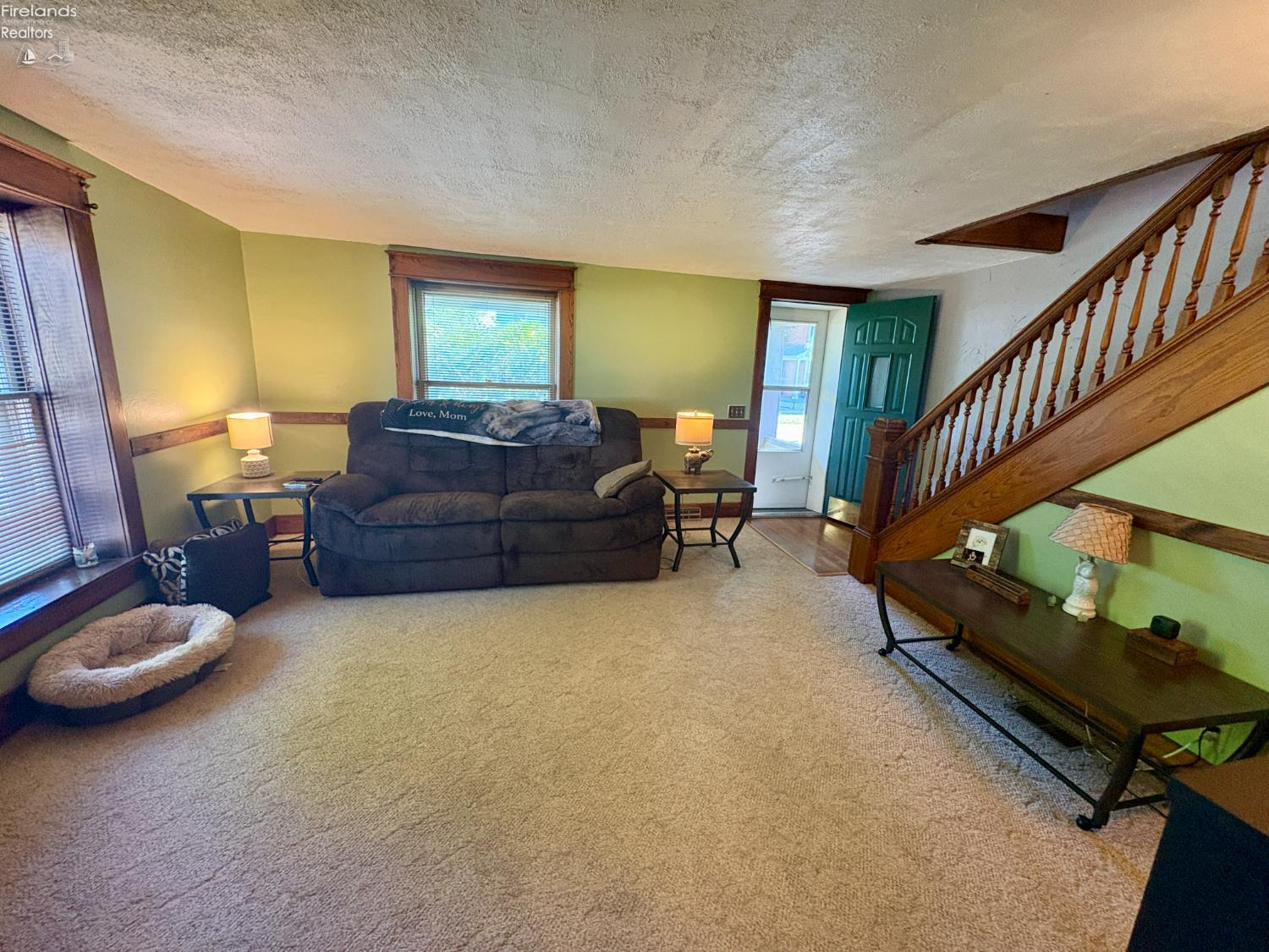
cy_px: 476
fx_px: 513
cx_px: 634
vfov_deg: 85.7
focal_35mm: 14
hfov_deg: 102.1
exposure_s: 1/60
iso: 400
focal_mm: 2.22
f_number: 2.2
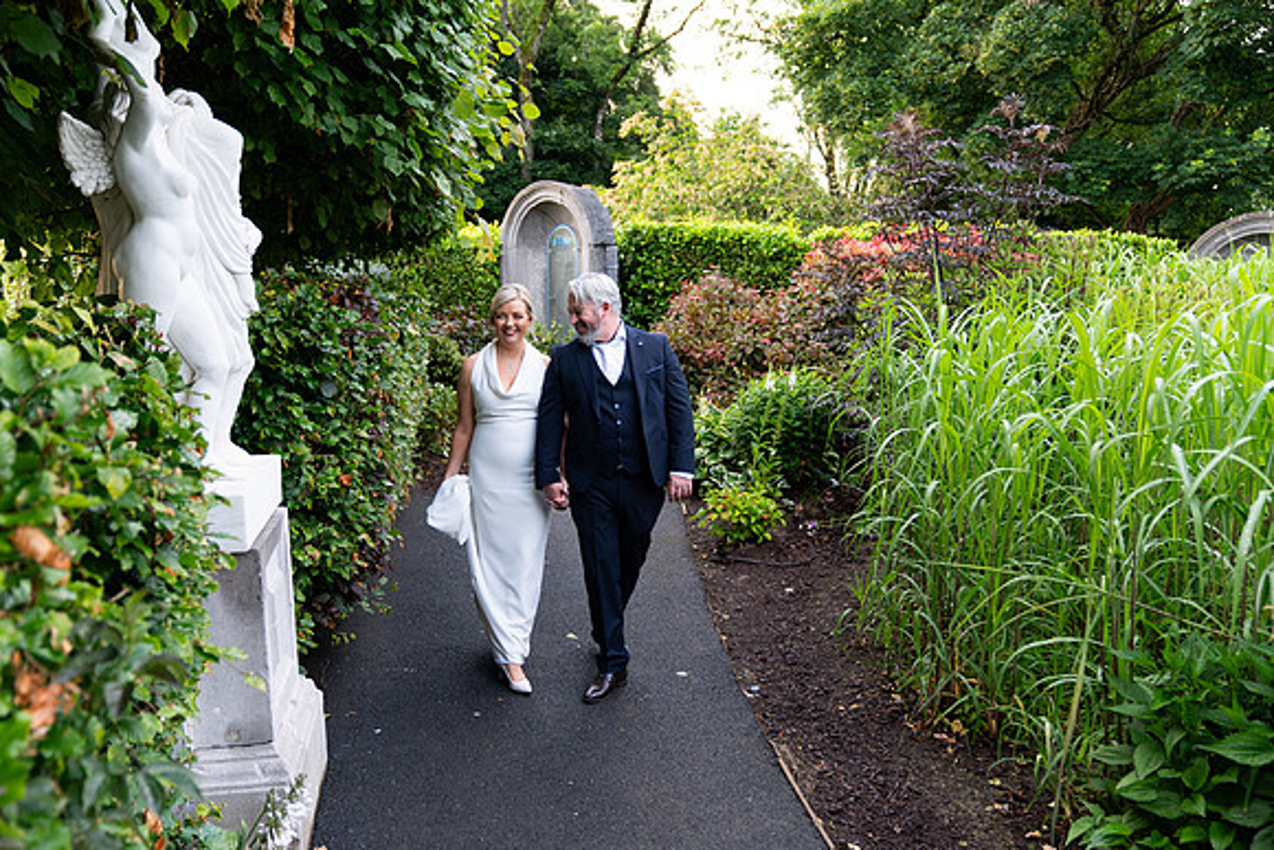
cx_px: 637
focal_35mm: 29
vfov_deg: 45.0
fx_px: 1026
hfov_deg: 63.6
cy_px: 425
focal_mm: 29
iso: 500
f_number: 2.8
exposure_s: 1/200
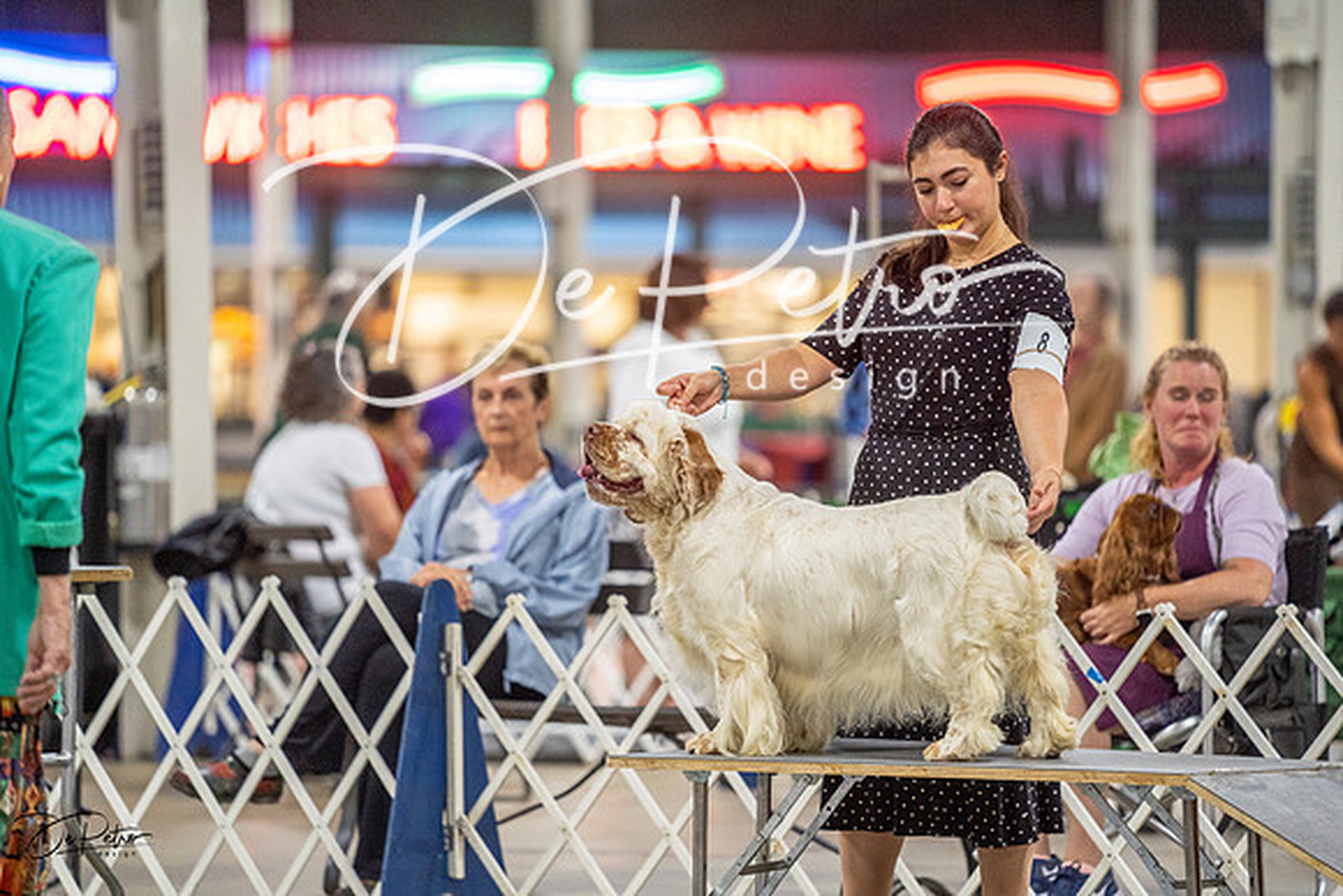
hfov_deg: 10.3
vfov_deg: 6.9
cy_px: 448
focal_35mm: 200
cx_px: 672
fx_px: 7463
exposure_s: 1/250
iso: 3200
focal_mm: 200
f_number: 2.8
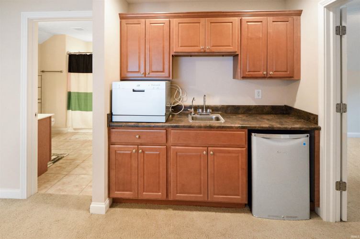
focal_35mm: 15
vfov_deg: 77.2
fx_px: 150
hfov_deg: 100.4
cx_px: 180
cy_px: 120
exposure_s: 1/60
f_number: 3.5
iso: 900
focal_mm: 10
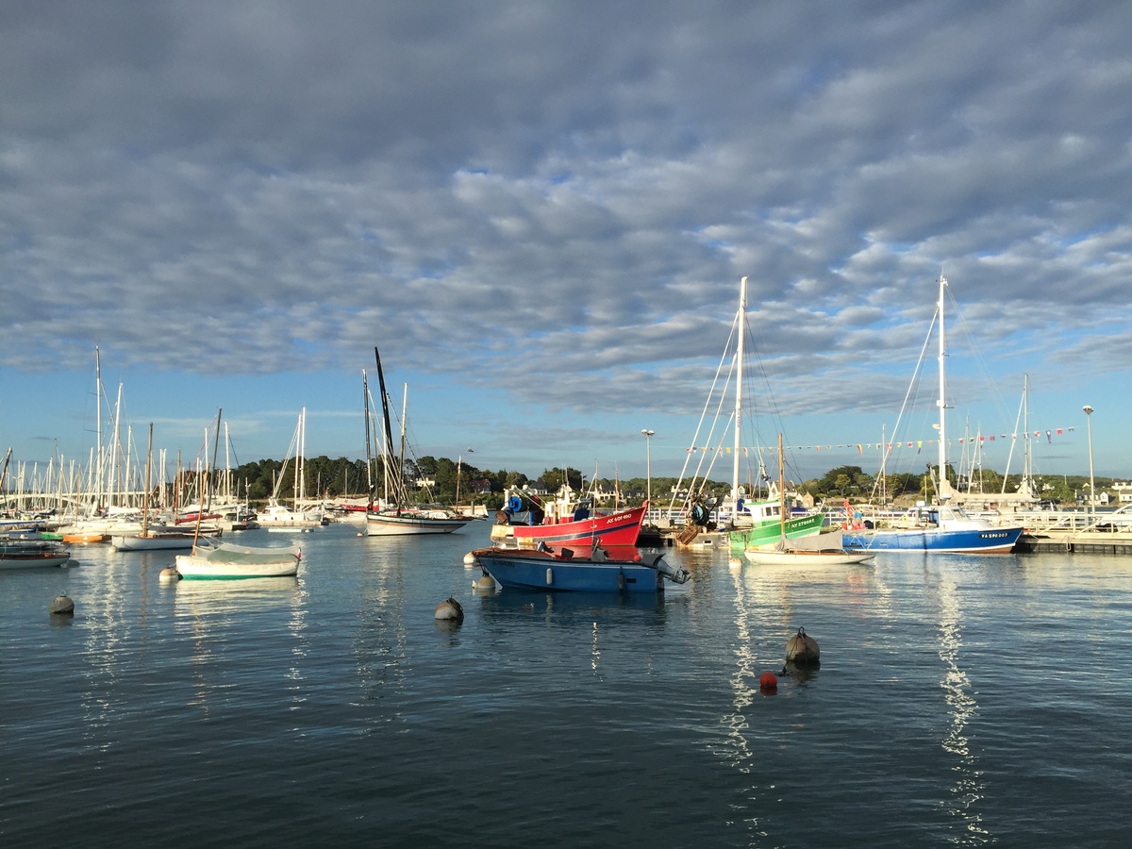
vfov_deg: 48.2
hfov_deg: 61.7
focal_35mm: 29
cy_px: 424
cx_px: 566
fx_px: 948
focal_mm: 4.15
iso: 32
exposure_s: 1/1799
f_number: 2.2
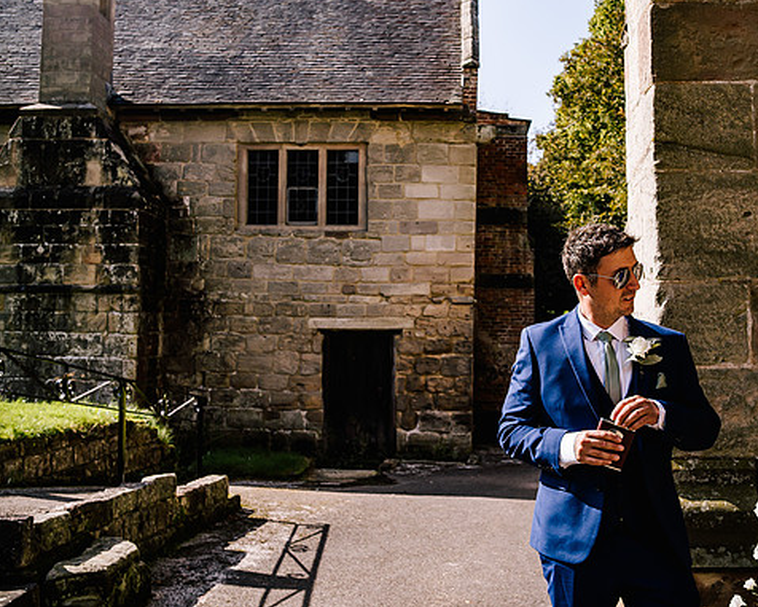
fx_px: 898
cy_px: 300
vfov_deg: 37.3
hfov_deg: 45.6
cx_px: 447
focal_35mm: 40
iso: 50
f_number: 5.6
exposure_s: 1/400
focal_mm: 35
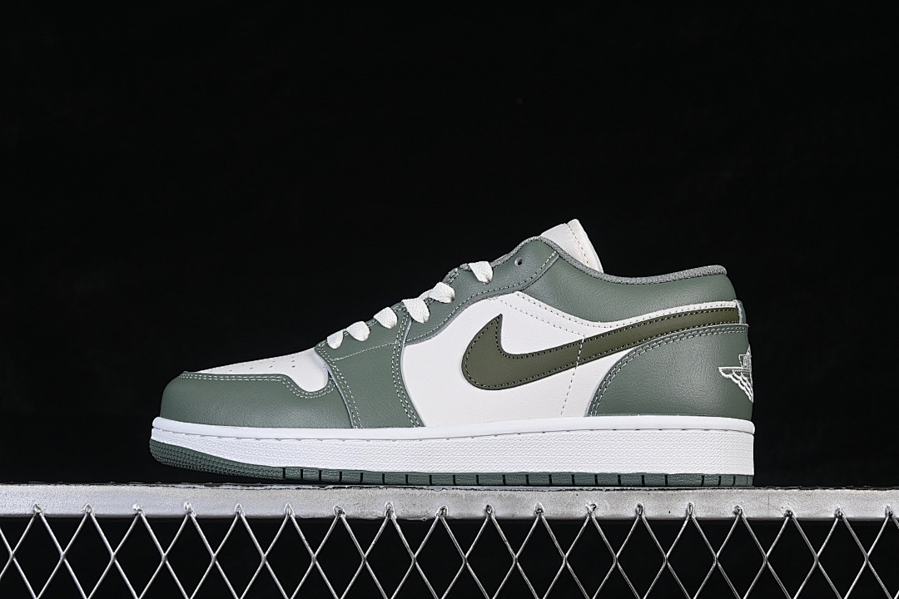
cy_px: 300
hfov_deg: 27.0
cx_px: 450
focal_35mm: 75
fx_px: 1873
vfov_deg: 18.2
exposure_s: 1/80
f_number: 8
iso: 160
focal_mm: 50
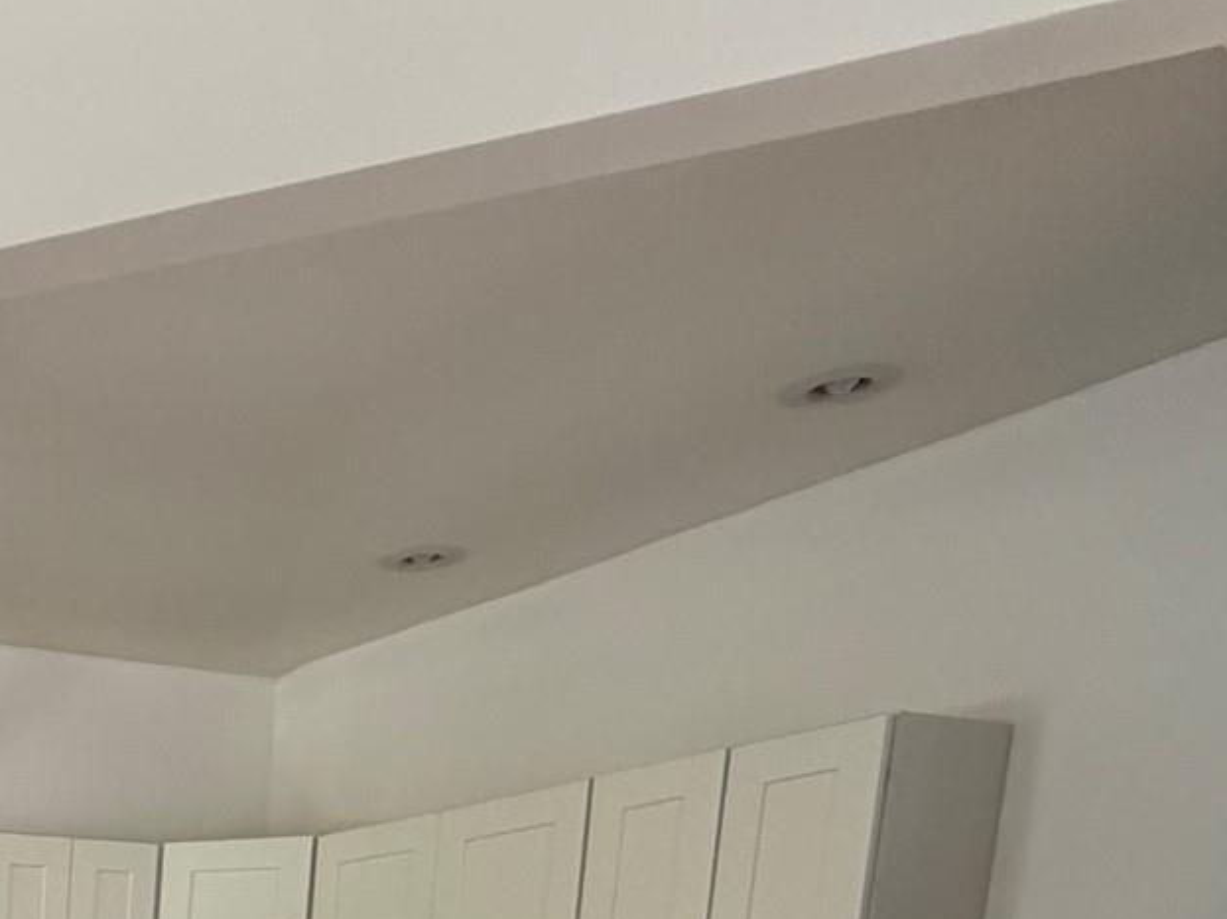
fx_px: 1630
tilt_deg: -11.5
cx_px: -301
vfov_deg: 24.0
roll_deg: +0.0
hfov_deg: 32.7
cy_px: 1417
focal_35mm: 46
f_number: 2.2
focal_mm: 2.22
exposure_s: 1/121
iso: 200
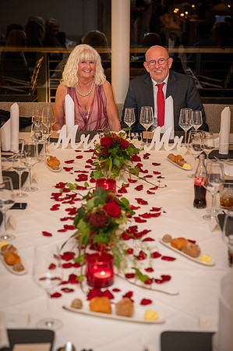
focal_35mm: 69
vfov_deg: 29.3
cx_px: 116
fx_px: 671
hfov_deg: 19.7
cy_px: 176
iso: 4500
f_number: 4
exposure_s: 1/60
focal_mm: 69
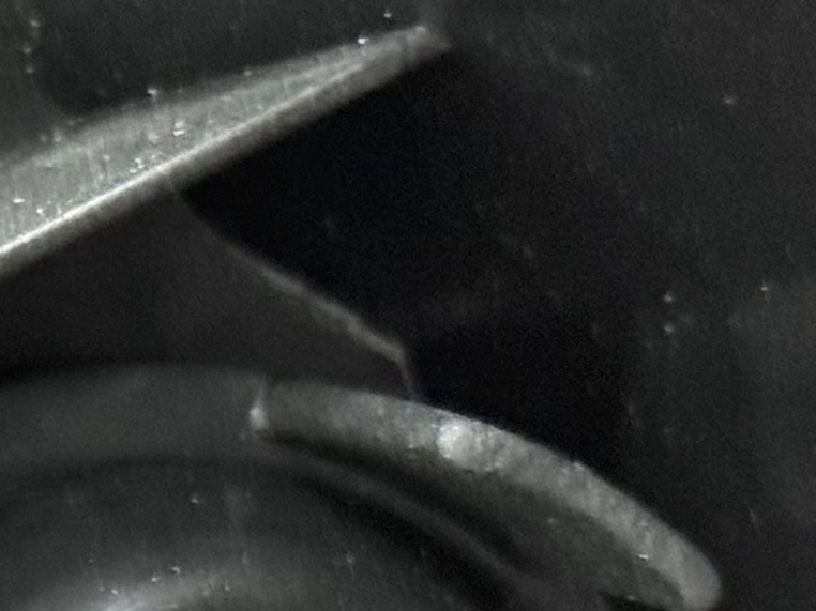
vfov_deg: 5.7
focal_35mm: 254
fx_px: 5986
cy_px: 1203
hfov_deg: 7.6
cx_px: -599
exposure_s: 1/100
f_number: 1.78
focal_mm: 6.76
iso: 320
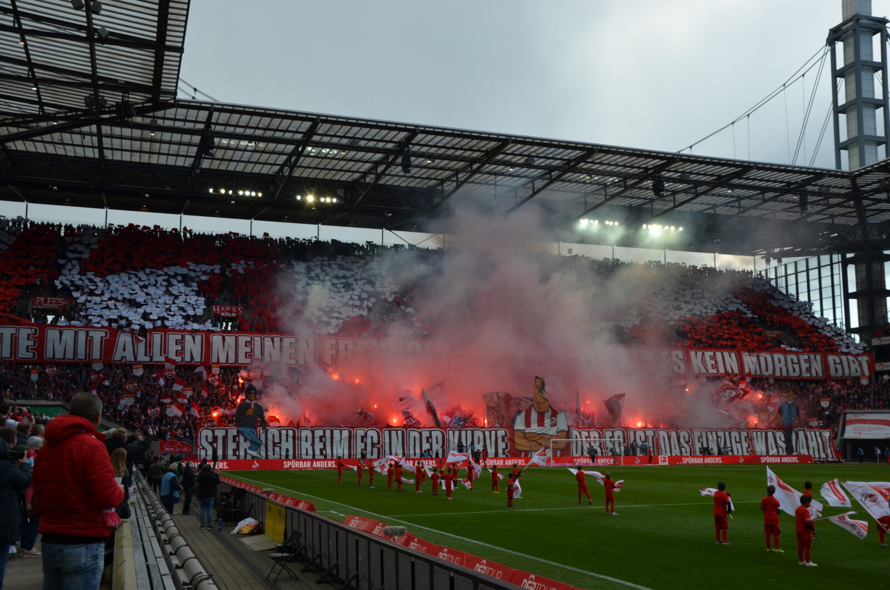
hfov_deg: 51.4
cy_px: 295
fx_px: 925
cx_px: 445
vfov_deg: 35.3
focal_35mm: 38
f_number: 8
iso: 180
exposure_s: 1/250
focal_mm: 25
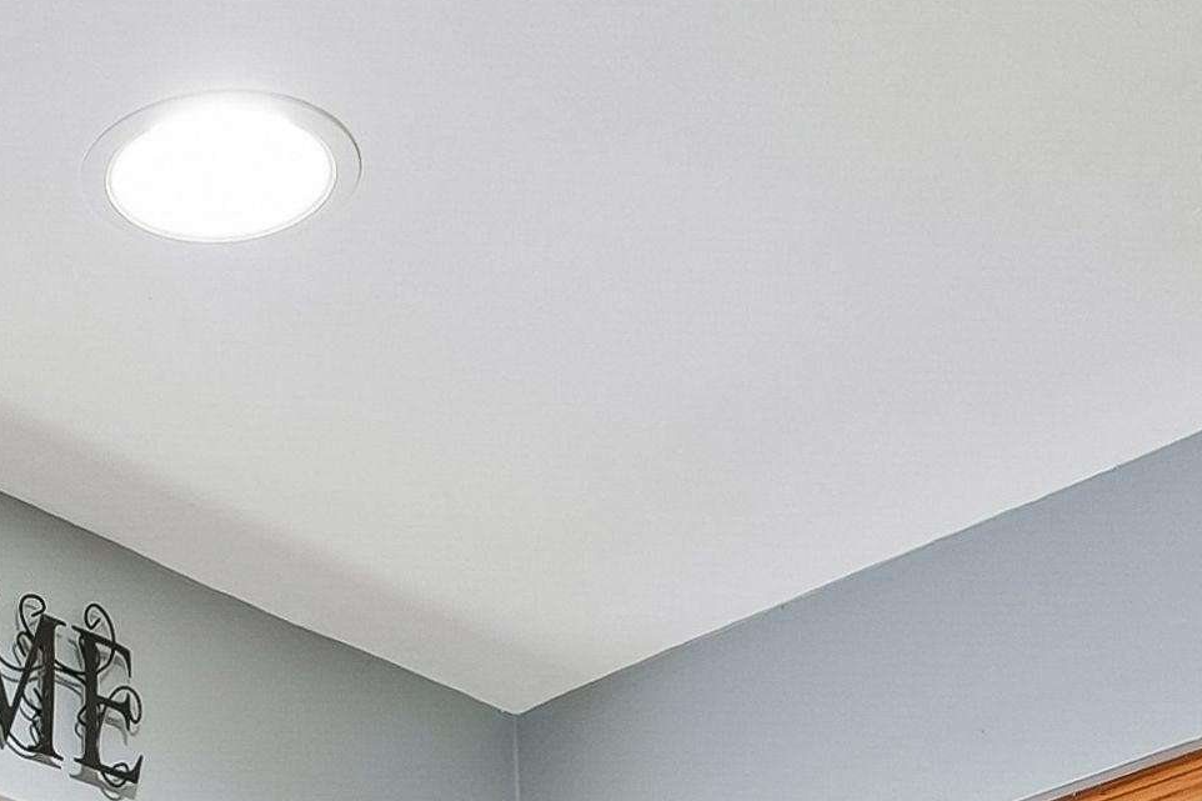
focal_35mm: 102
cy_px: 2381
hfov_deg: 19.5
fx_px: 3405
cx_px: 52
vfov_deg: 10.1
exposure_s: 1/6
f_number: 8
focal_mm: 14
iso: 200
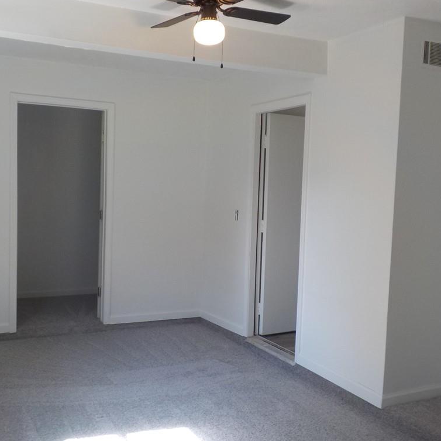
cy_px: 219
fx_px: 519
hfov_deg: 46.0
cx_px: 205
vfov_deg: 46.0
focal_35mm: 36
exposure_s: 1/50
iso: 125
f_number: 3.3
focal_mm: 4.1
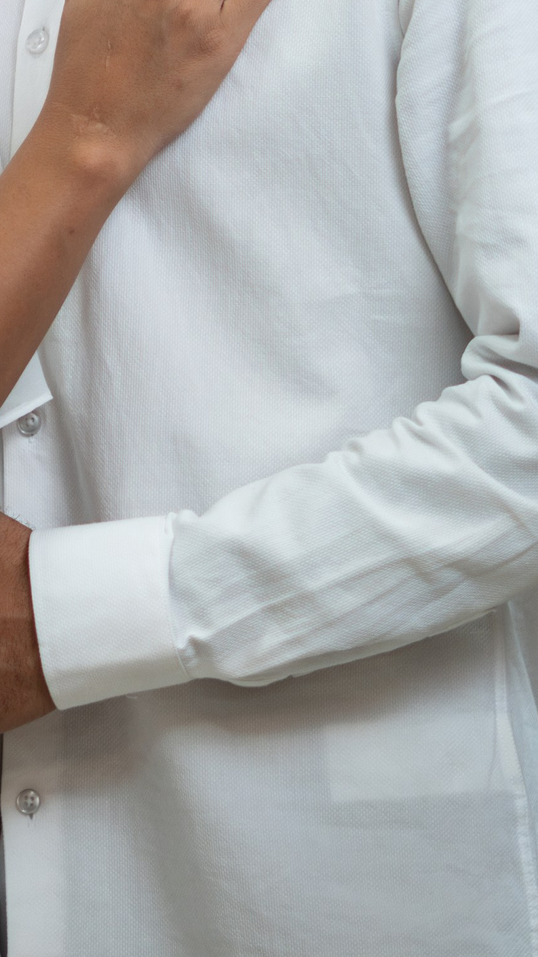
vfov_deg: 10.0
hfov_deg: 5.6
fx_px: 5428
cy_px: -75
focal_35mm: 214
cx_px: -113
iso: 320
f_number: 1.8
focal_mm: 50
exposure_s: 1/160
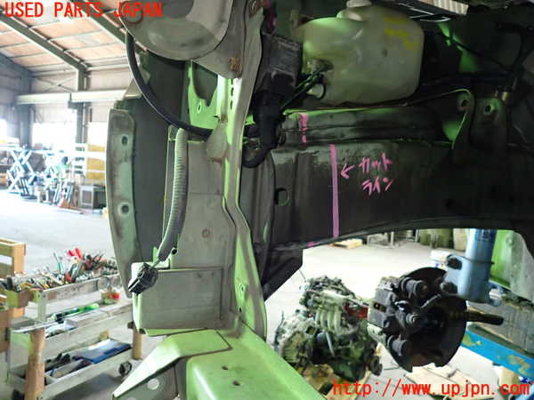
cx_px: 267
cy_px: 200
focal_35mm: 25
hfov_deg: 69.4
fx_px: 386
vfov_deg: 54.9
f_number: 2
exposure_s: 1/30
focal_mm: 4.5
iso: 400
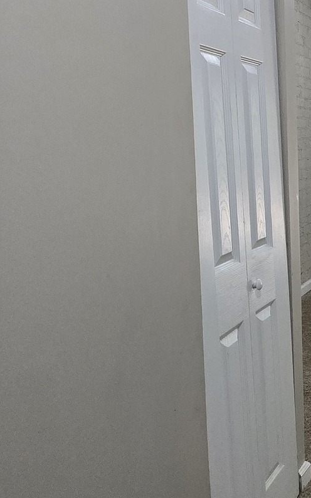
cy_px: 210
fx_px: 543
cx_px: 490
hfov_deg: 23.8
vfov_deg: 49.1
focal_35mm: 40
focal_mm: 1.7
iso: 200
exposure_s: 1/60
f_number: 2.2
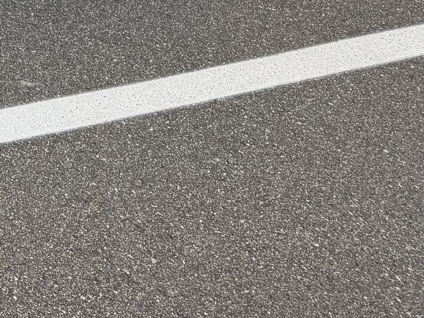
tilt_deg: -30.0
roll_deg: -2.4
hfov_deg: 16.3
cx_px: -381
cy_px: -117
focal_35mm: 97
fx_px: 1188
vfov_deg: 14.5
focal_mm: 6.76
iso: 80
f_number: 1.78
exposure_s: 1/332
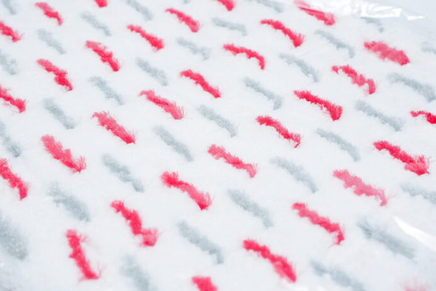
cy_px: 148
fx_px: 642
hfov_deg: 37.5
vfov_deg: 25.5
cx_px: 215
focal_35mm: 53
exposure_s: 1/160
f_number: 9
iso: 2500
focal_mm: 35
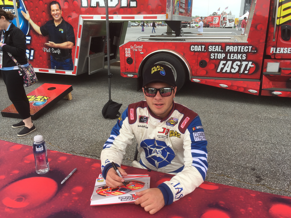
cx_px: 146
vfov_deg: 48.2
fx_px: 244
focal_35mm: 29
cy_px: 109
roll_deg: -0.3
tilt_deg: -20.0
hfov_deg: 61.7
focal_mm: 4.15
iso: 25
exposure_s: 1/469
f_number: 2.2
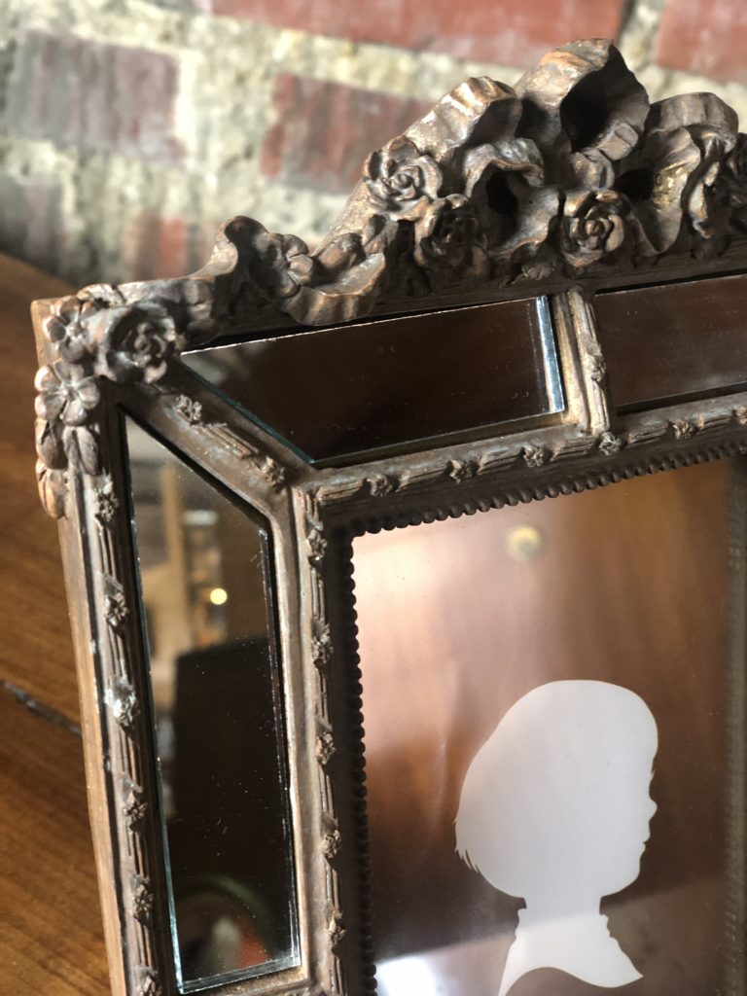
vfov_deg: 36.8
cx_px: 374
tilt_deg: -32.2
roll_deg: -11.3
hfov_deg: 28.0
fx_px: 1496
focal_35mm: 52
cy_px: 498
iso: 160
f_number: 2.4
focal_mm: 6
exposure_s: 1/20
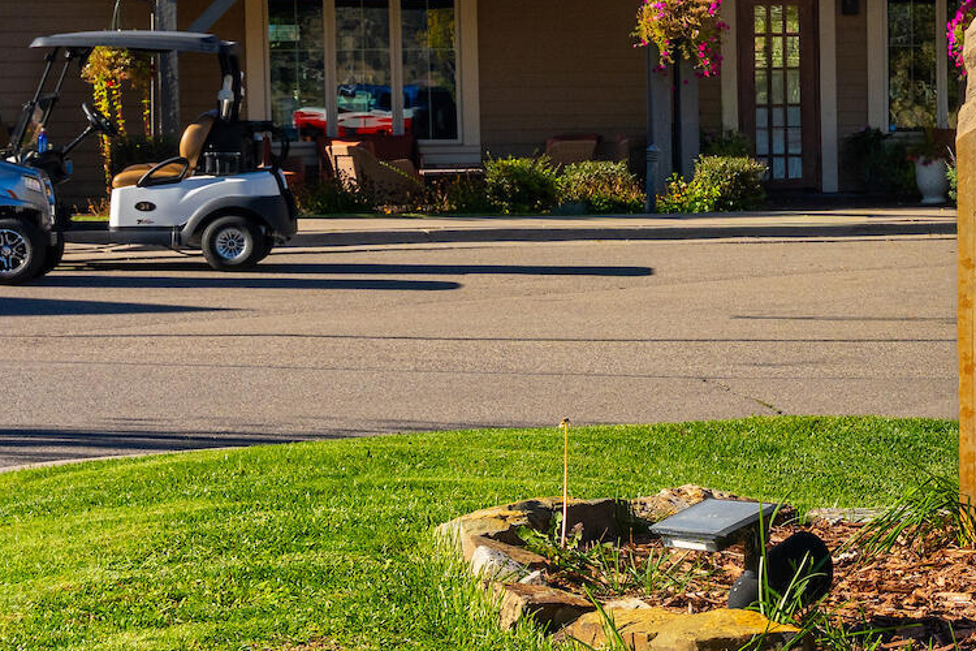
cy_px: -25
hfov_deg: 16.8
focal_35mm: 114
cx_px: 1292
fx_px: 3097
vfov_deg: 11.8
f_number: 11
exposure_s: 1/320
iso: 200
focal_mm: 35.7
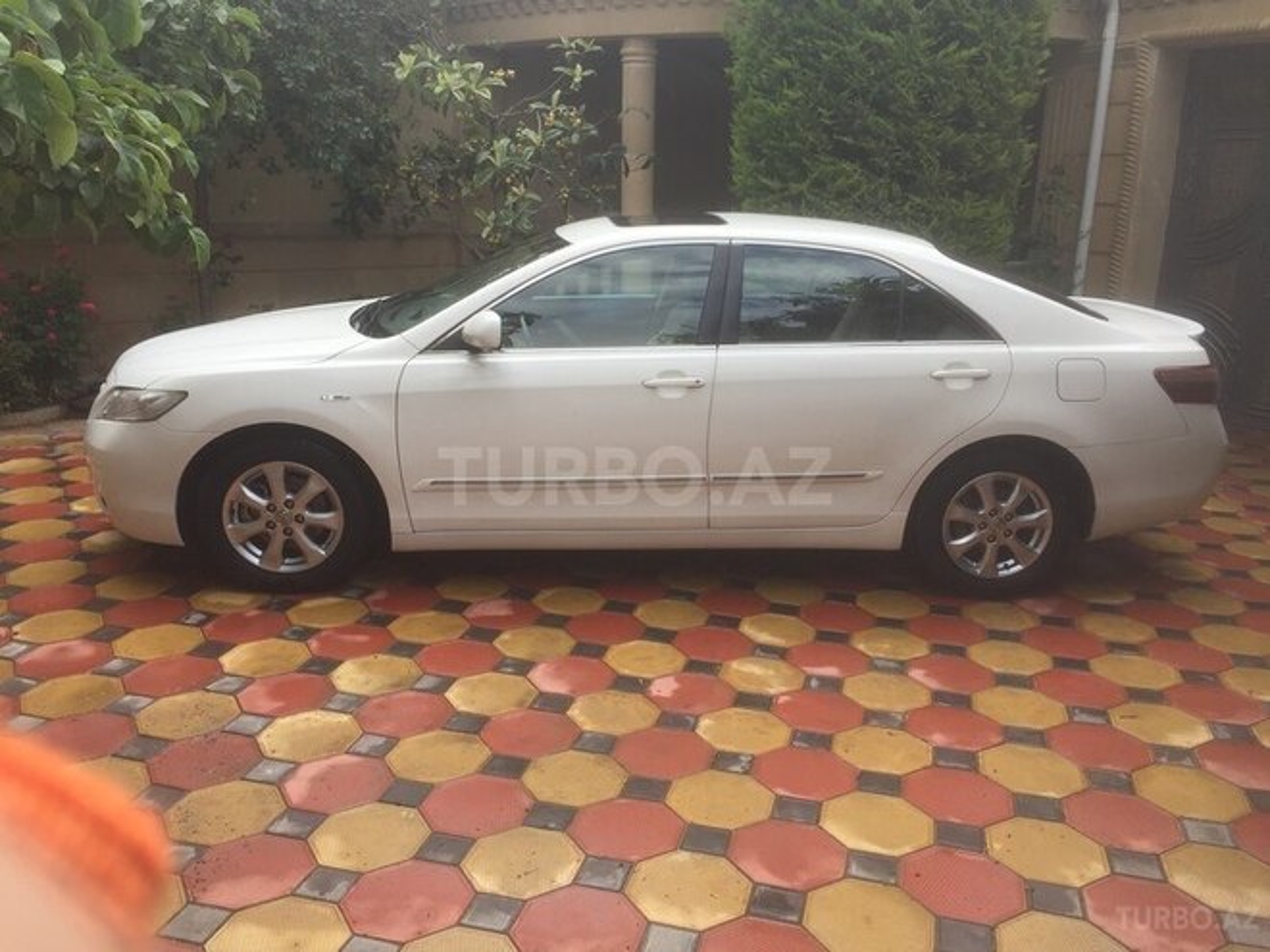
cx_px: 635
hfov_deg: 61.7
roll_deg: -1.1
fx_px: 1064
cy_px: 476
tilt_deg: -15.9
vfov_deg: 48.2
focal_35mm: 29
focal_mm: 4.15
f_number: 2.2
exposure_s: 1/1163
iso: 32
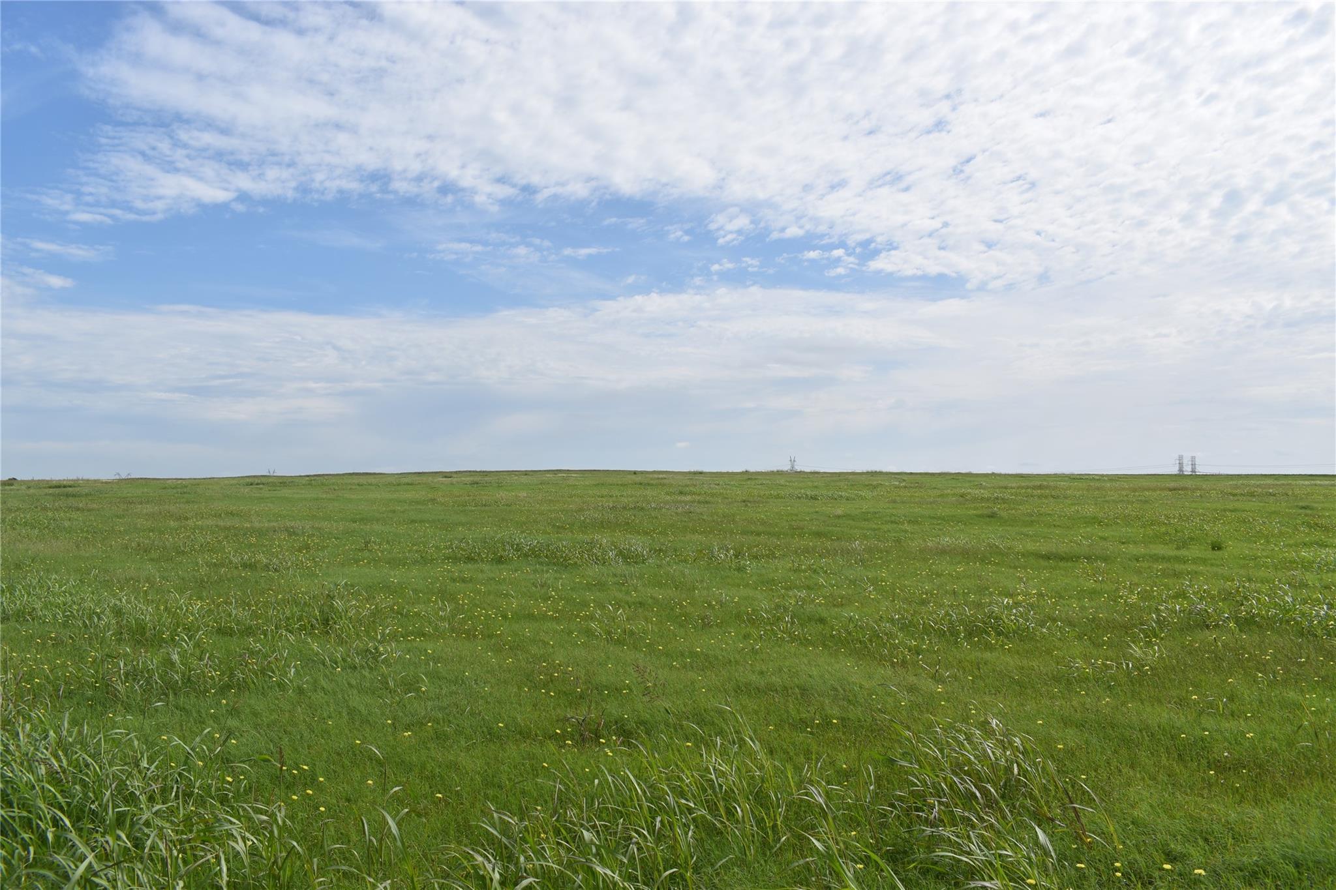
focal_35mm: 27
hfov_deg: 67.4
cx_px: 668
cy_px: 445
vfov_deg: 47.9
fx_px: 1002
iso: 100
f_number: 10
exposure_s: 1/400
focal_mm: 18
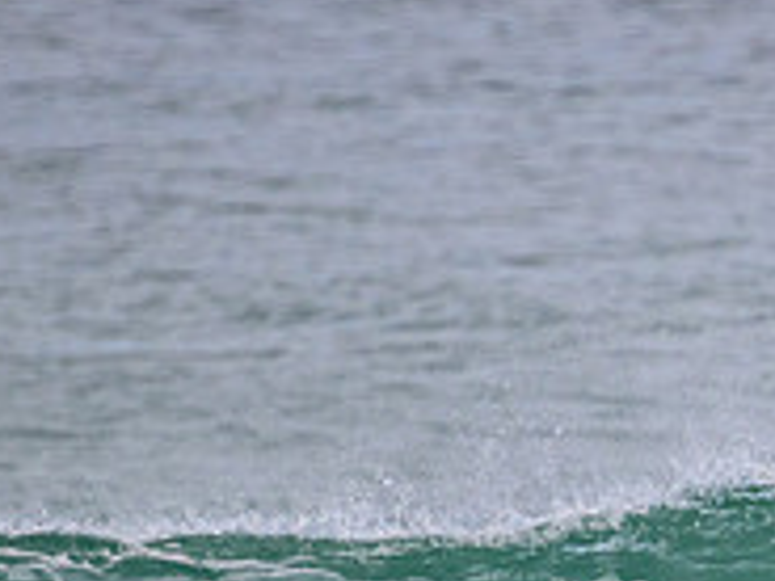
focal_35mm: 2427
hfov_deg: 0.8
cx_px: 1095
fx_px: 54337
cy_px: 684
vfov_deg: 0.6
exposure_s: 1/2000
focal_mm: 800
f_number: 11
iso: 1400
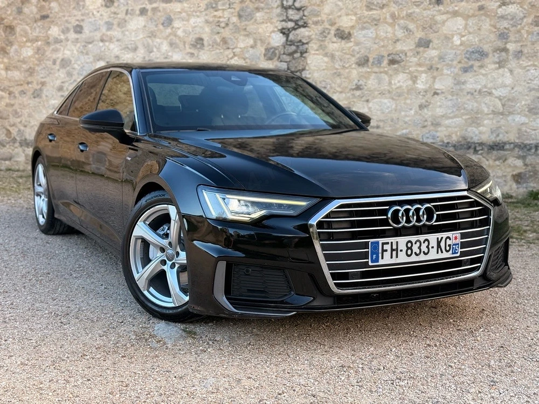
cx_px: 270
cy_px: 202
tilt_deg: -6.6
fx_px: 747
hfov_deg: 39.7
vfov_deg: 30.3
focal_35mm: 48
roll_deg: +0.5
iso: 100
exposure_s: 1/299
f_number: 1.78
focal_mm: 6.76
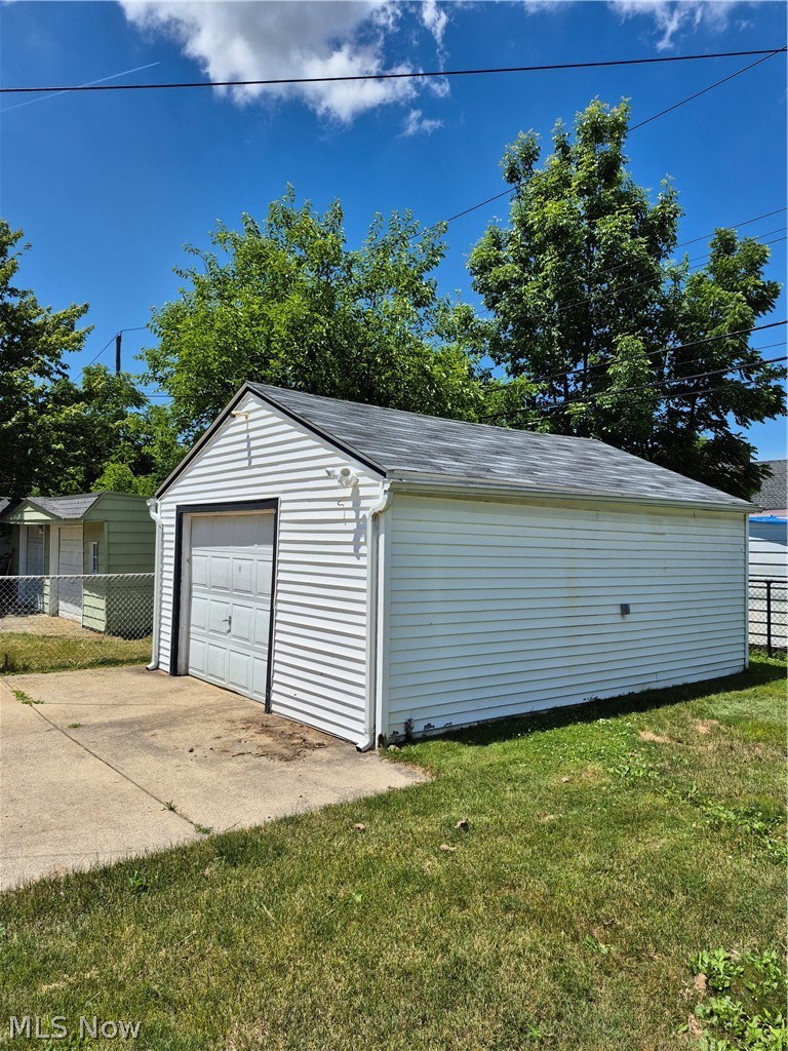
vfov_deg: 73.9
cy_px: 526
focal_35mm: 23
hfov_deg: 58.9
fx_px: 698
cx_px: 394
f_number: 1.8
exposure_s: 1/3024
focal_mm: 5.4
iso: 25
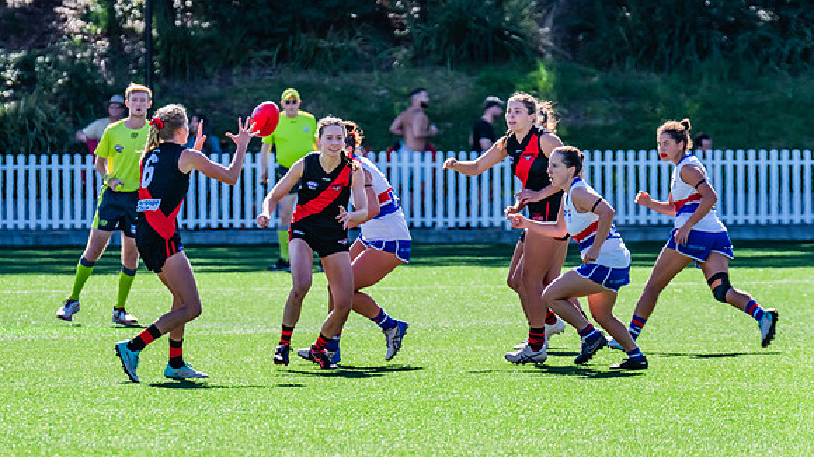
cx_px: 296
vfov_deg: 2.4
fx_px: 10989
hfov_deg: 4.2
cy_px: 205
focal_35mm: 509
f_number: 8
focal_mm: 380
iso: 800
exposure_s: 1/1250
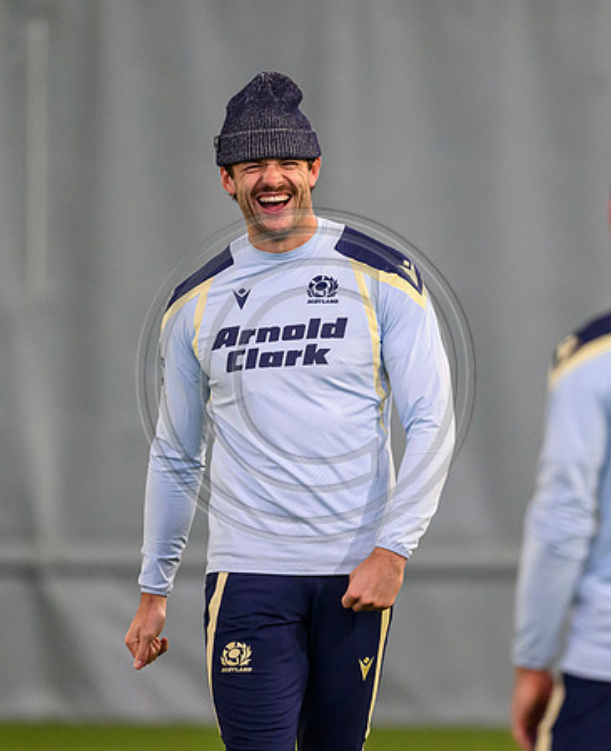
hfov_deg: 2.3
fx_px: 15048
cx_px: 439
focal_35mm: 672
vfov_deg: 2.9
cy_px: 380
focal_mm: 400
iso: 5000
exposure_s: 1/1250
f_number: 3.2
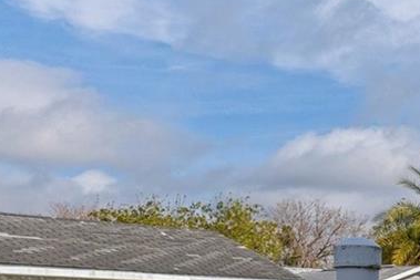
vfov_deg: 17.4
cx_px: 649
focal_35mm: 76
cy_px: 297
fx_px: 887
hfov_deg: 21.7
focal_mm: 12
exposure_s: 1/500
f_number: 8
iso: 320
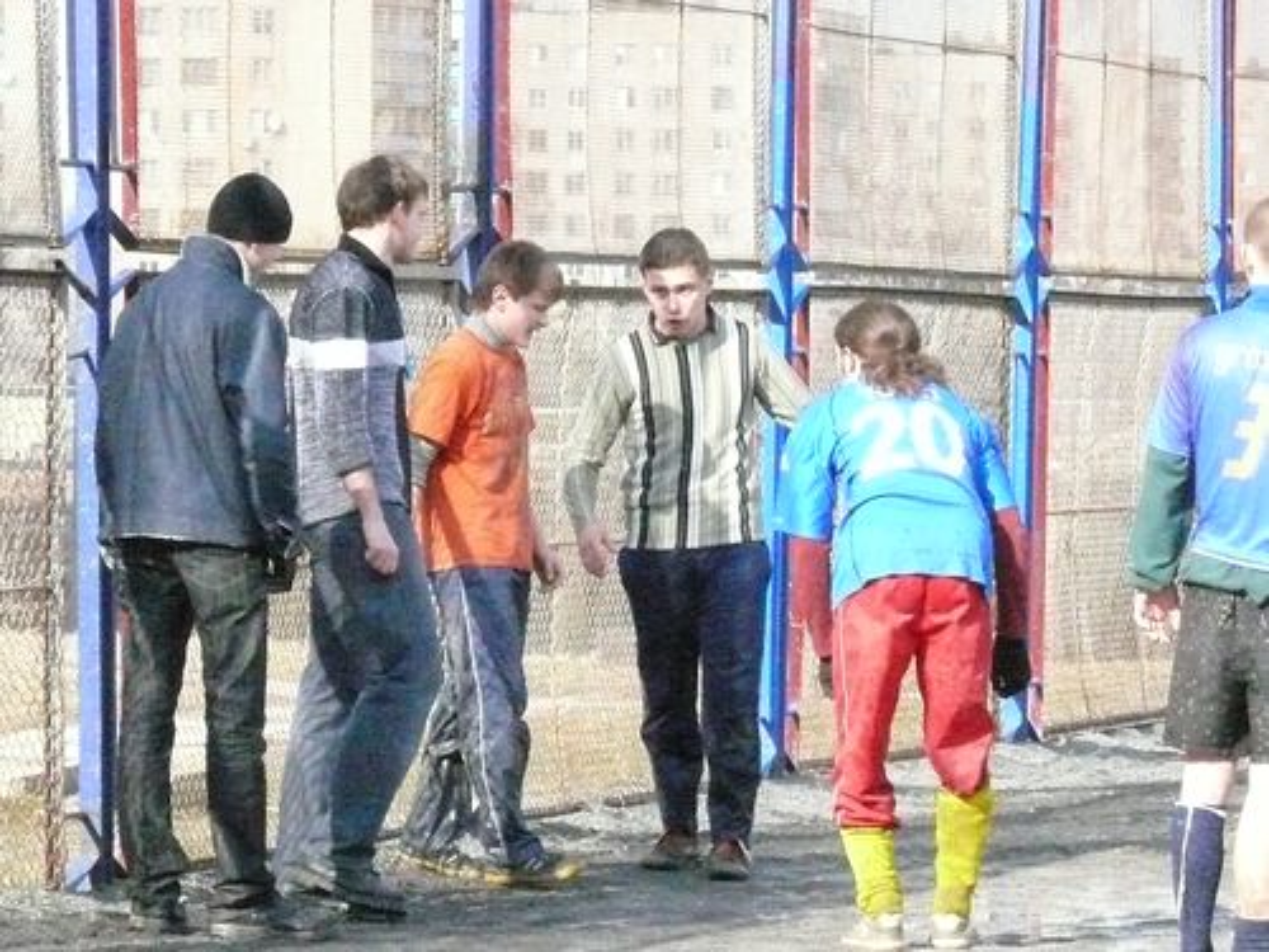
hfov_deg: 7.4
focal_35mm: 267
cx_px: 634
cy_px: 476
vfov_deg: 5.6
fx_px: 9788
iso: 1600
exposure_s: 1/800
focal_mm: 31.8
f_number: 10
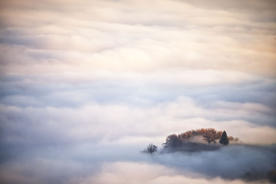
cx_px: 138
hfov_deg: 3.4
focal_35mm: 600
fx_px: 4600
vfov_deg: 2.3
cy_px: 92
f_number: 6.3
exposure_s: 1/500
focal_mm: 600
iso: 320
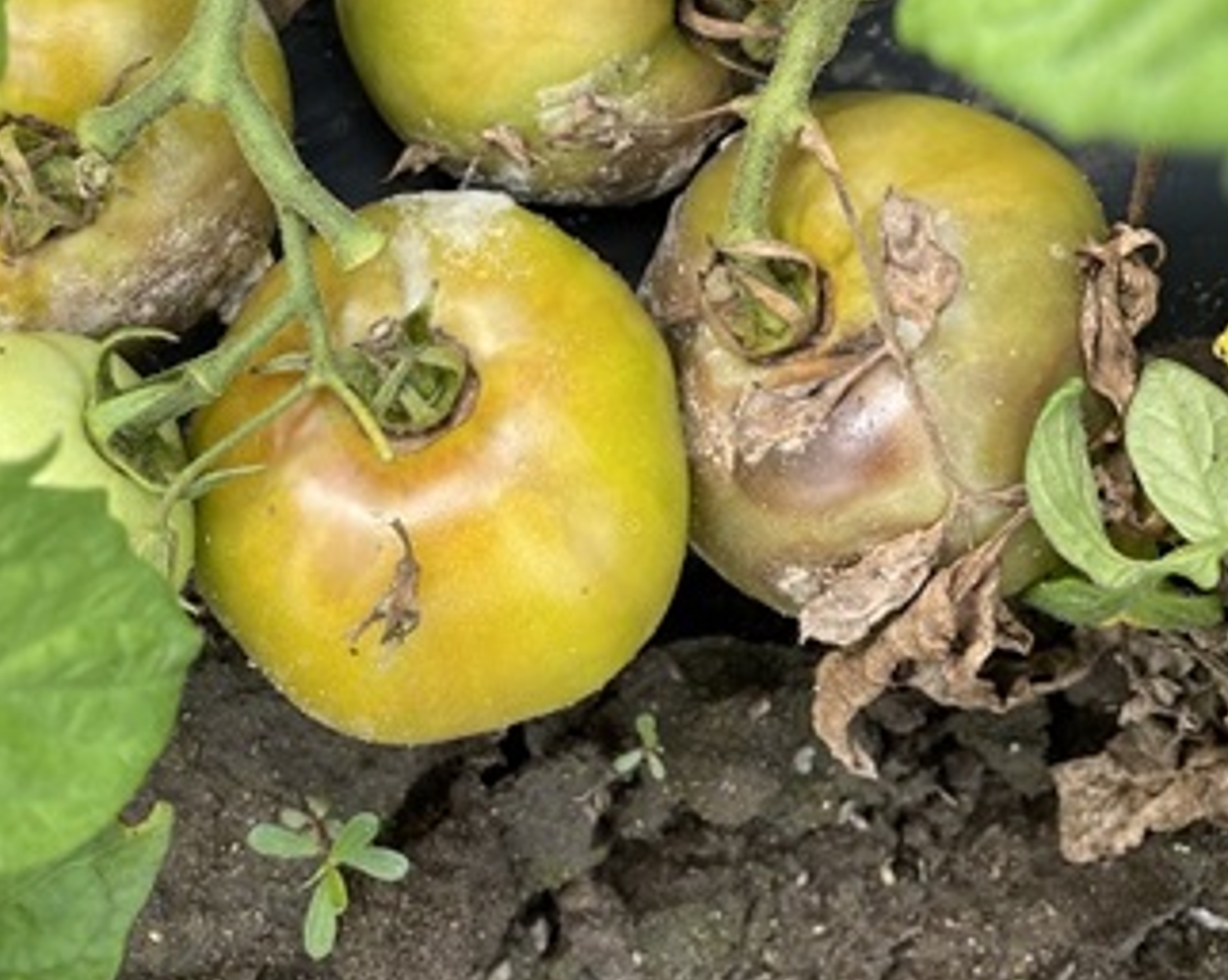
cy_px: 179
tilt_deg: -72.9
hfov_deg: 43.8
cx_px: 576
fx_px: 1525
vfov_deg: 34.4
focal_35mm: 42
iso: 32
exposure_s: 1/654
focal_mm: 4.2
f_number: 1.6
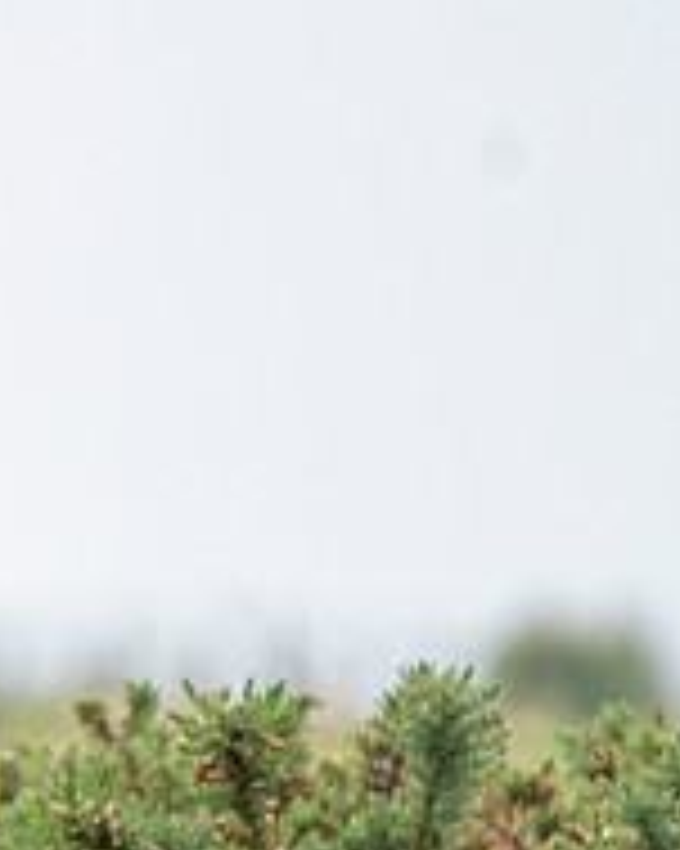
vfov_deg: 1.1
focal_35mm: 1686
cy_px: 830
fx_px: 42448
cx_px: -590
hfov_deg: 0.9
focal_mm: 390
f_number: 5.6
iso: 1600
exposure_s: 1/1000
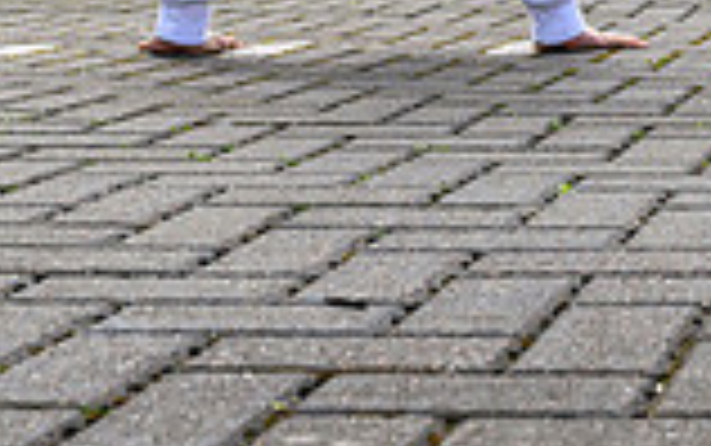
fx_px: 2443
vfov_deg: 9.6
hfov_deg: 16.0
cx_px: 829
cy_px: -508
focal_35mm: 126
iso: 500
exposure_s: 1/640
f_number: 6.3
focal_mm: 28.5
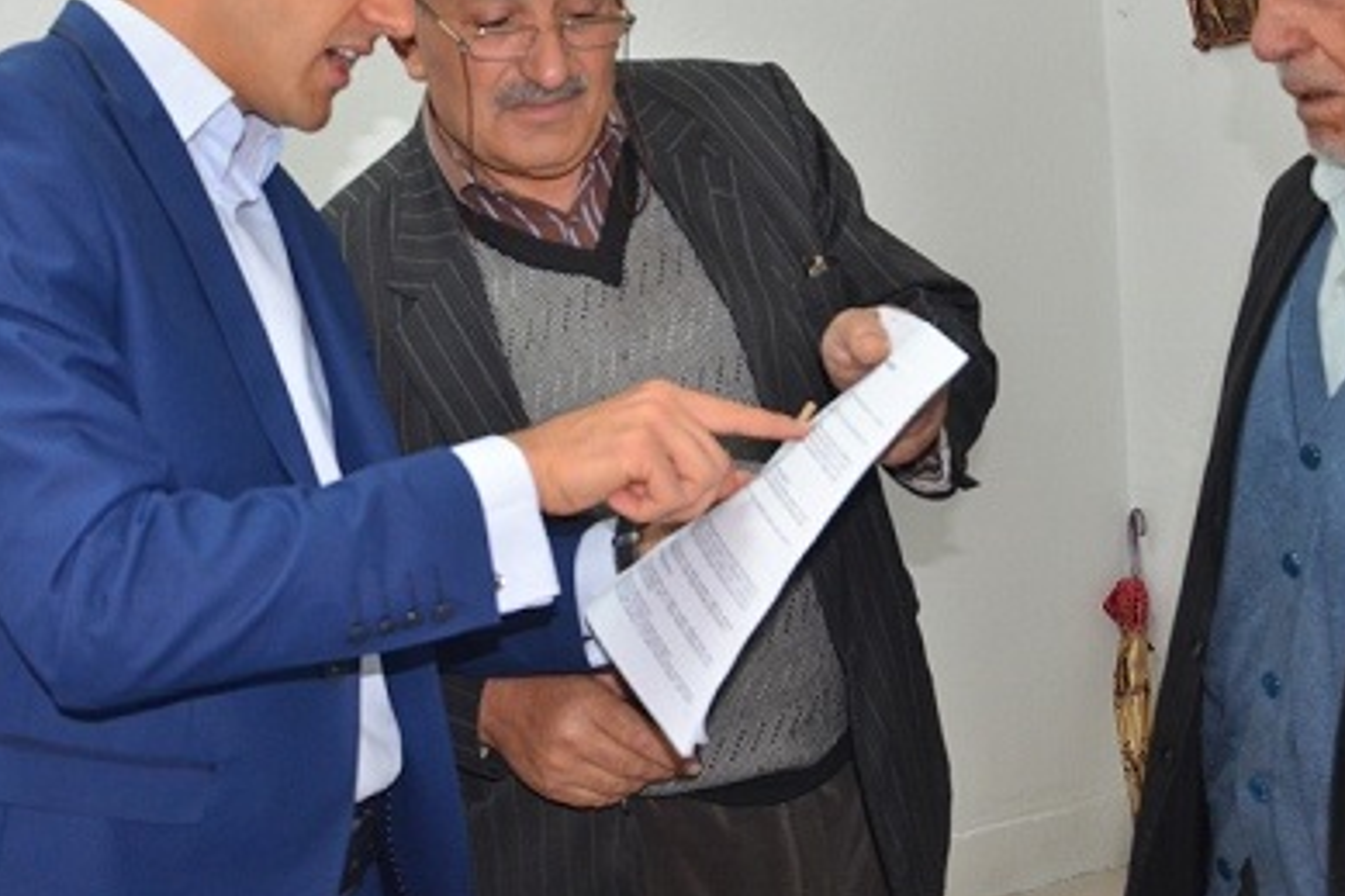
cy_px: 232
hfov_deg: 43.2
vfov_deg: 29.4
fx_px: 1680
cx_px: 494
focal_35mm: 45
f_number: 3.5
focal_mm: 18
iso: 800
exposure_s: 1/60
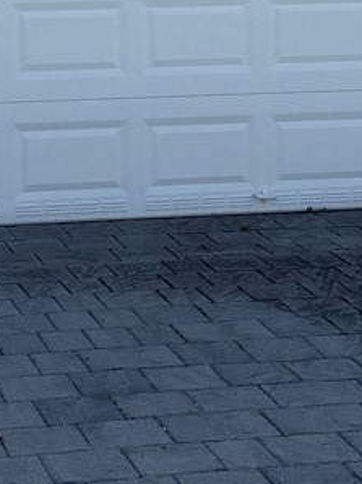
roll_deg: +0.5
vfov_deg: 14.7
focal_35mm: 129
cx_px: 29
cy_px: -141
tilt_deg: +1.5
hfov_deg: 11.4
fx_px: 1801
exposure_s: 1/4405
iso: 100
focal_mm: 6.76
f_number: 1.78
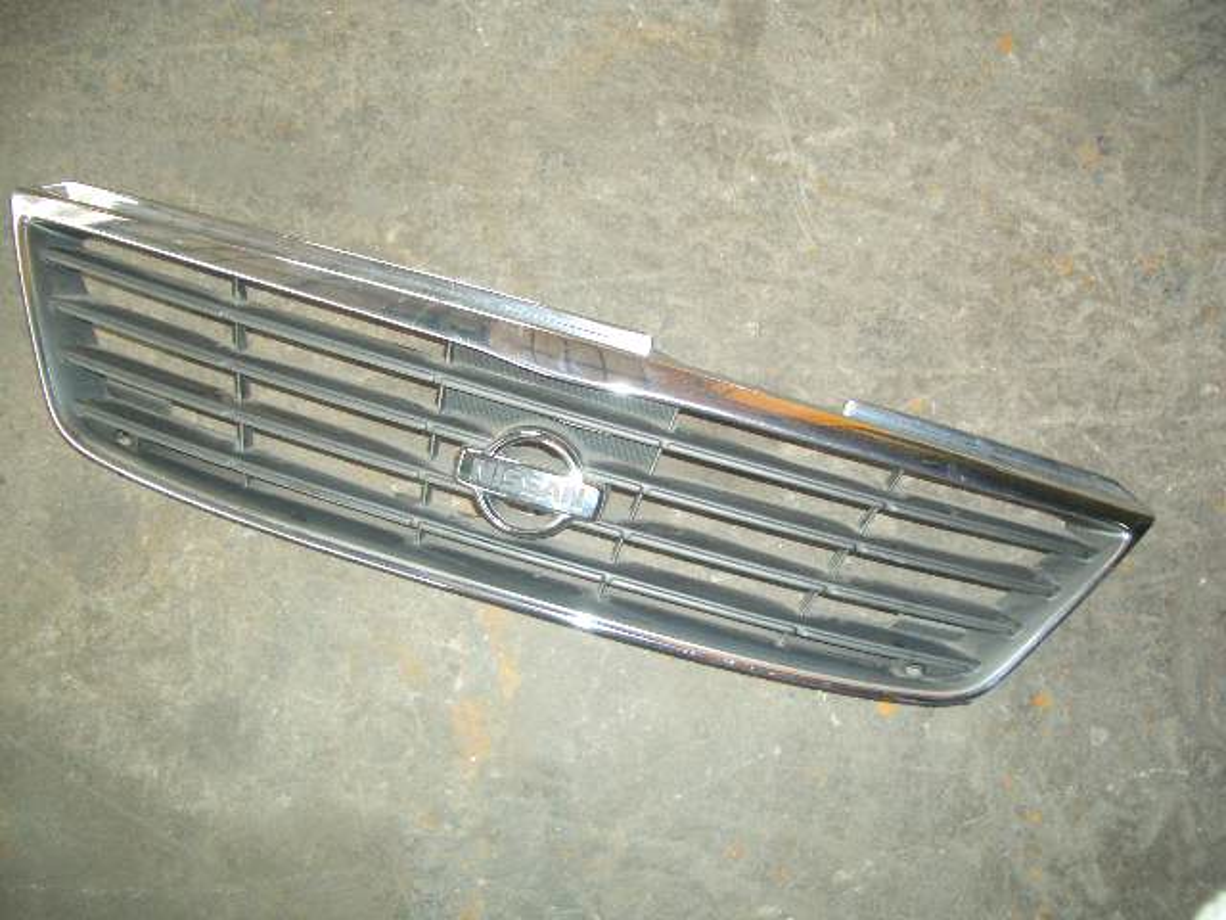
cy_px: 460
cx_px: 613
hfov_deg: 52.6
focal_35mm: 35
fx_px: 1240
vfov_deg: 40.7
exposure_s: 1/60
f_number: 2.6
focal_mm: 5.8
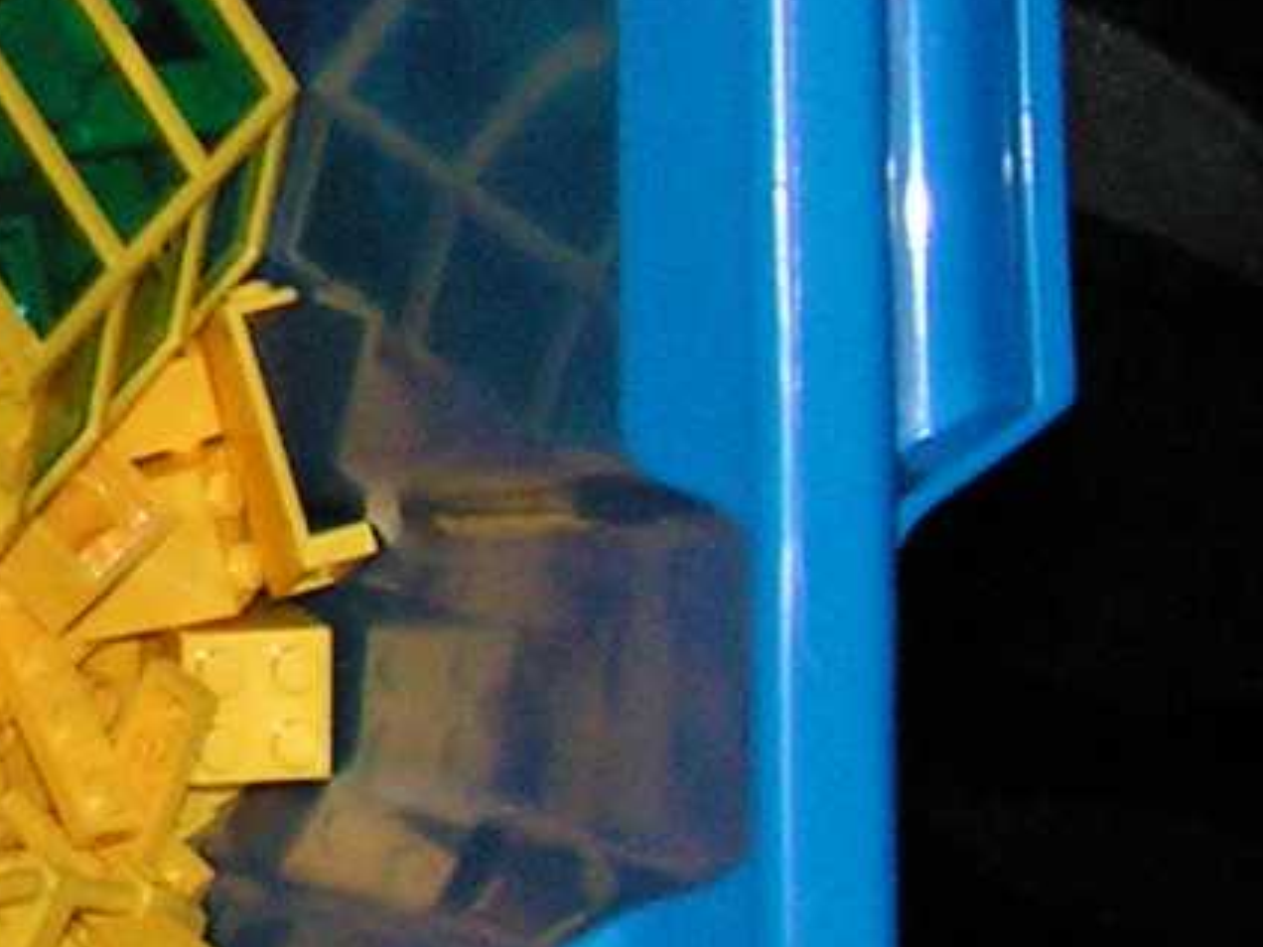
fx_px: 6349
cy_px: -24
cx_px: -1096
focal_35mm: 174
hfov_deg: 10.6
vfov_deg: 8.5
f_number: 3.2
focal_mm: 6
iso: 200
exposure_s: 1/40
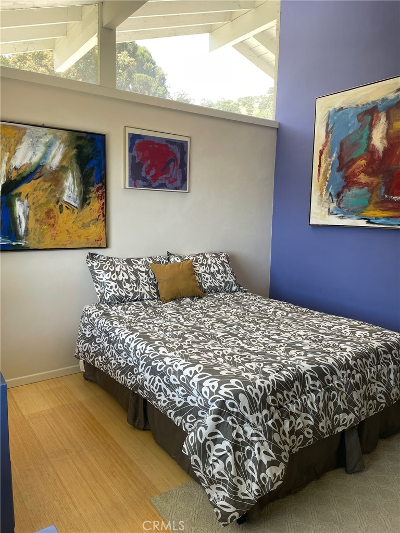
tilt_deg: -7.6
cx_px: 200
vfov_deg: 67.3
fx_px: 401
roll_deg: -1.8
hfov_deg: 53.1
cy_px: 266
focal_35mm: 26
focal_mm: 4.2
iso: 50
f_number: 1.6
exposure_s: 1/121
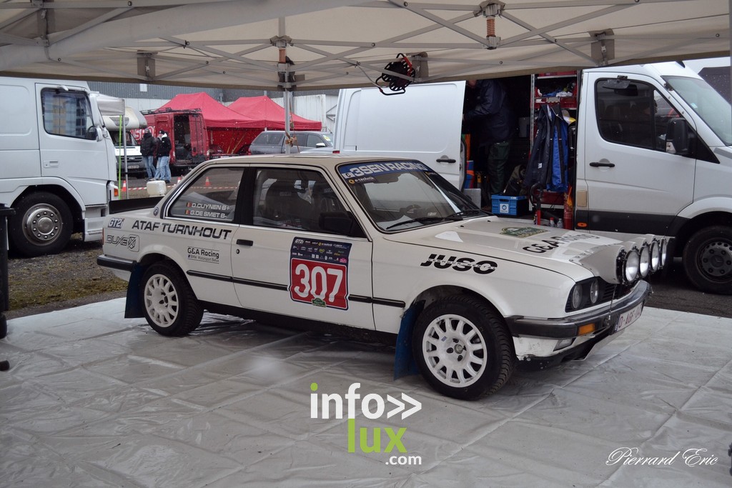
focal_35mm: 36
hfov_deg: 53.1
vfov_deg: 36.9
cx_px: 366
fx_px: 732
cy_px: 244
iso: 640
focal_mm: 24
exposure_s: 1/500
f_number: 4
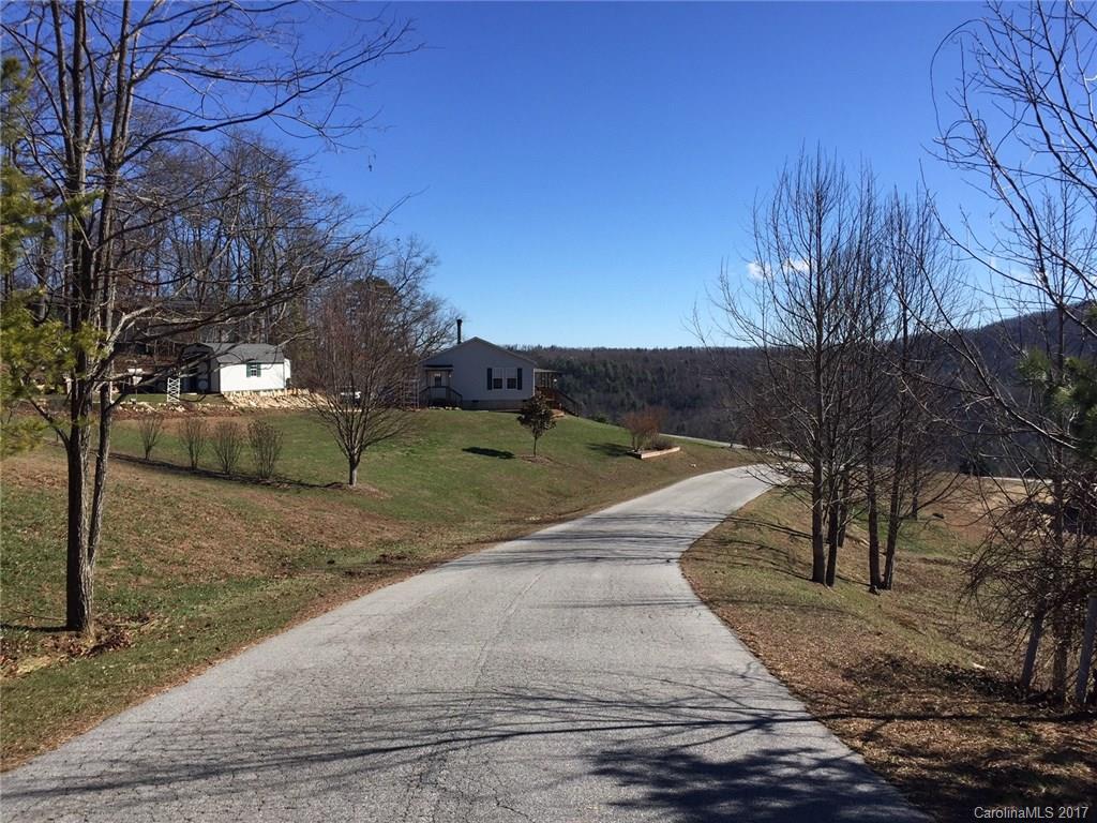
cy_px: 412
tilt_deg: -3.3
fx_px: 919
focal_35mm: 29
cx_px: 548
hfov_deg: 61.7
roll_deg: -0.7
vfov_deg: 48.2
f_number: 2.2
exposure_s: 1/1980
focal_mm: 4.15
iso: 32
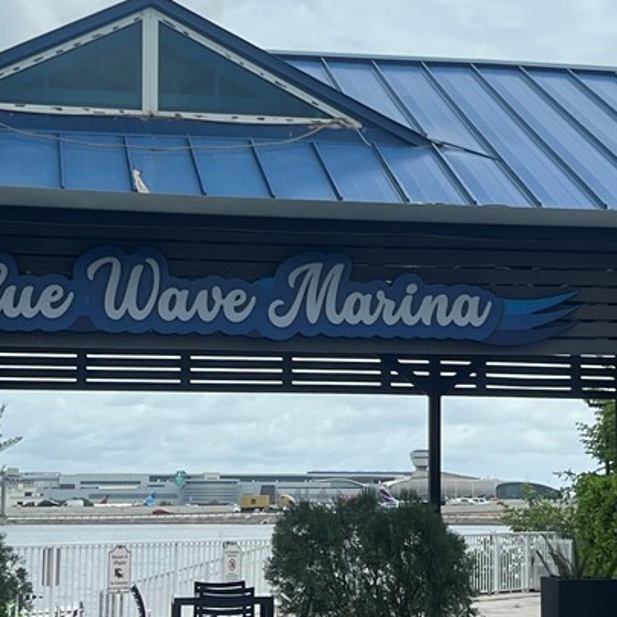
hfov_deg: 19.0
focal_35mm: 91
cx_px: 400
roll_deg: +0.2
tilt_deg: +5.0
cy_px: 254
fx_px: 1835
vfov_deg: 19.1
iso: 50
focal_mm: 5.7
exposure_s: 1/10309
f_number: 1.5
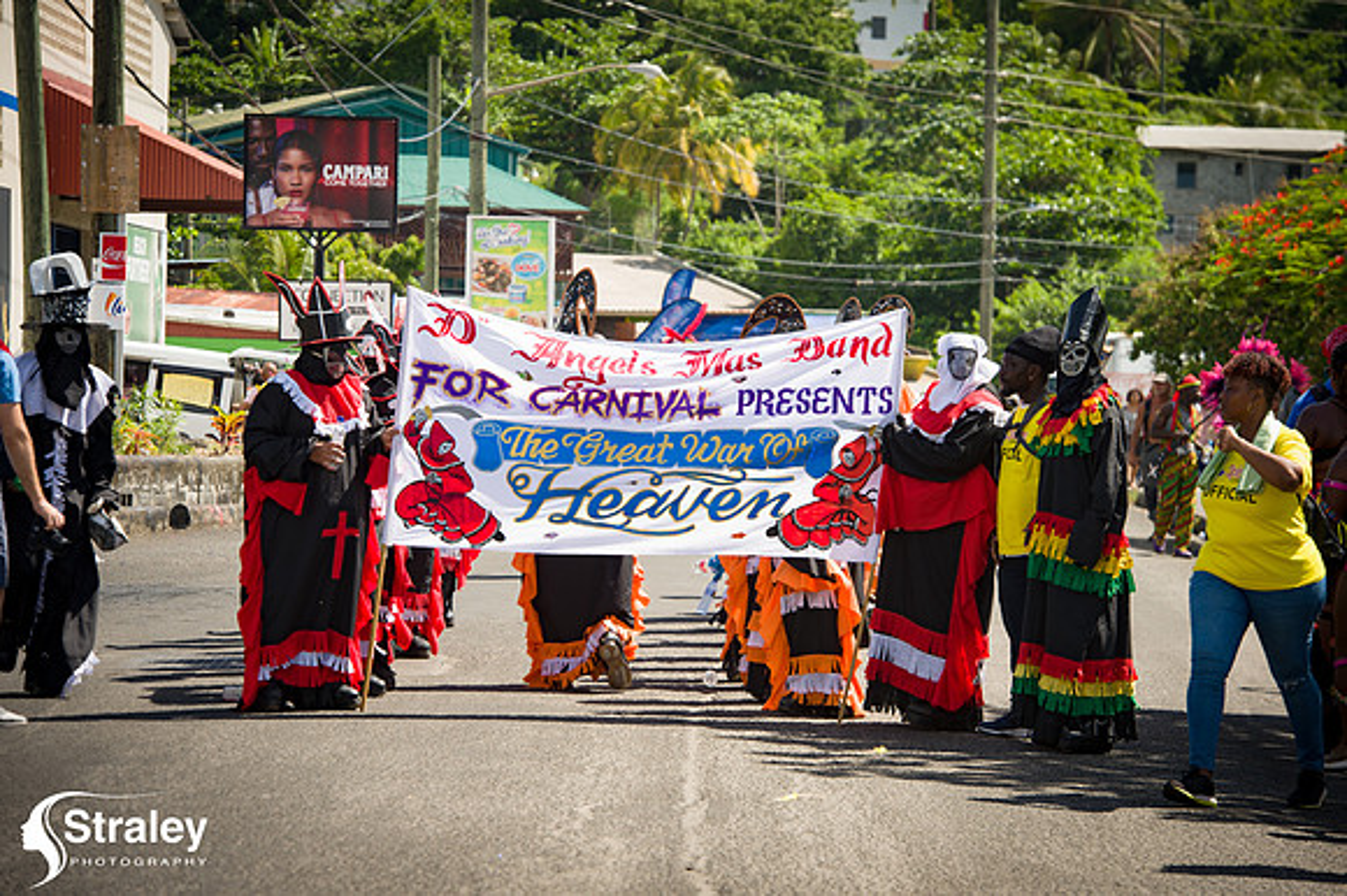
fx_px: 5048
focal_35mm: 135
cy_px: 448
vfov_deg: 10.1
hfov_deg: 15.2
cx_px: 674
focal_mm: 135
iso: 100
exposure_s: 1/160
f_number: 8
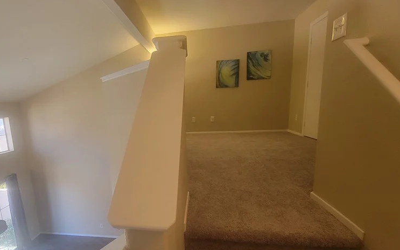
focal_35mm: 19
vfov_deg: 61.6
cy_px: 151
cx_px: 157
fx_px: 207
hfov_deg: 86.7
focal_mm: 2.2
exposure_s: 1/60
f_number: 2.2
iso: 200
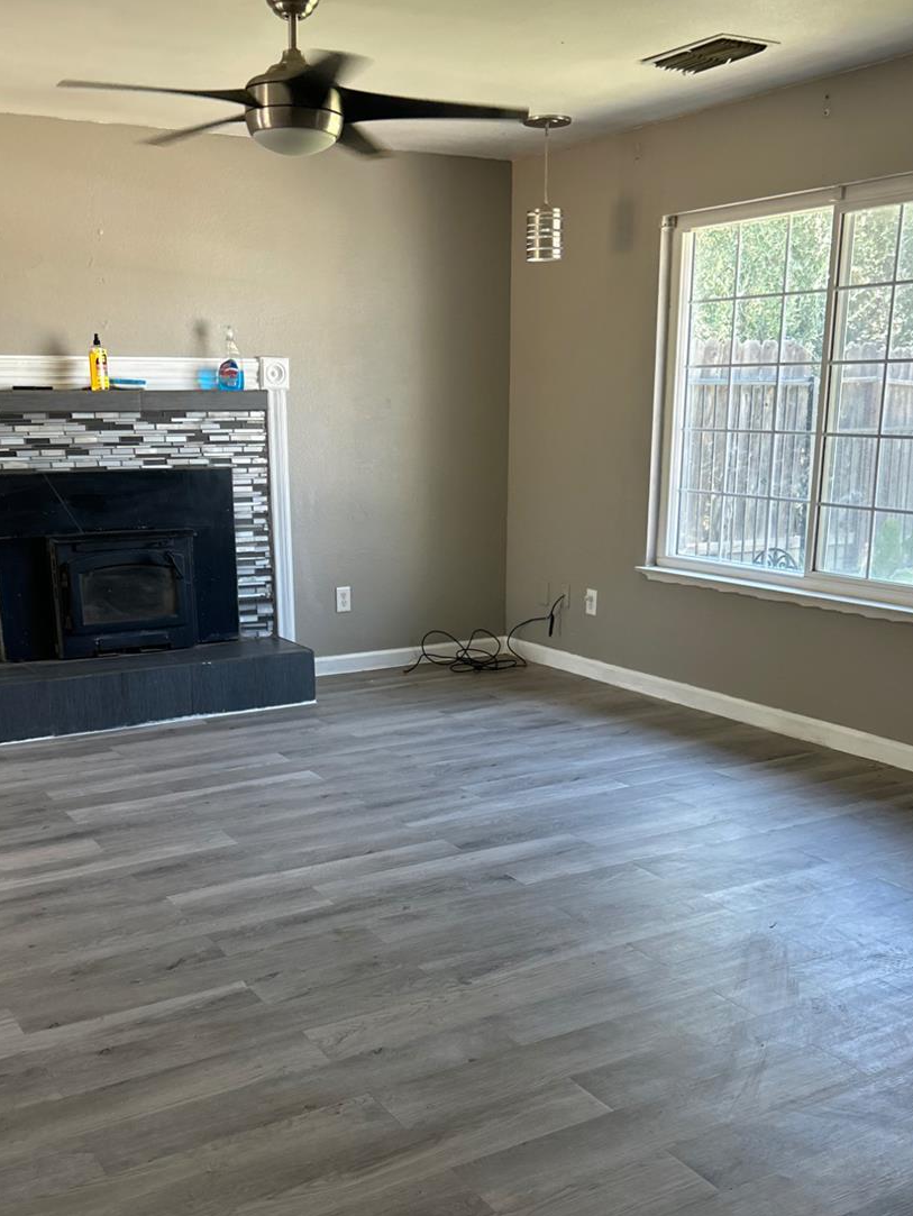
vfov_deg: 50.8
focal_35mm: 36
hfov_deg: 39.6
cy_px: 769
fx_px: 1265
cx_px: 412
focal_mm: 5.7
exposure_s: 1/71
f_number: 1.5
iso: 125
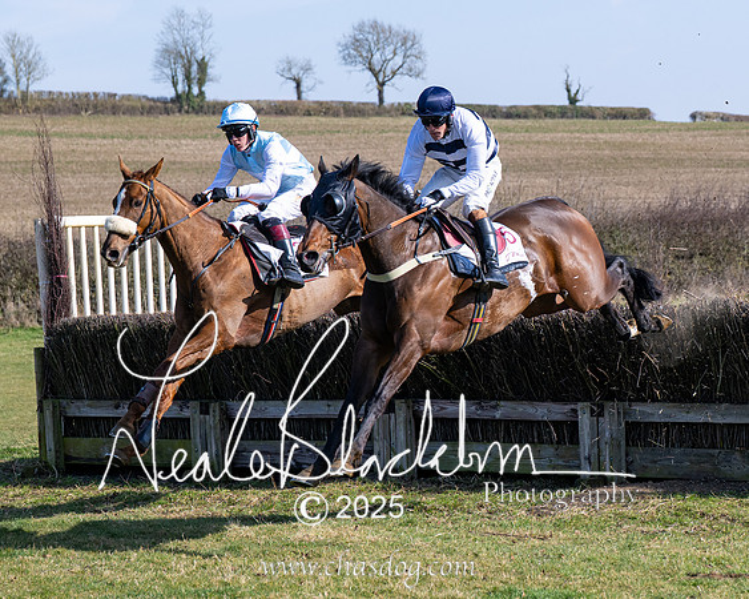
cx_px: 439
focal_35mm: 136
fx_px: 3004
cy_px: 270
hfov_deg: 14.2
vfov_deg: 11.4
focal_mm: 71
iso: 200
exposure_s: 1/2000
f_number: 4
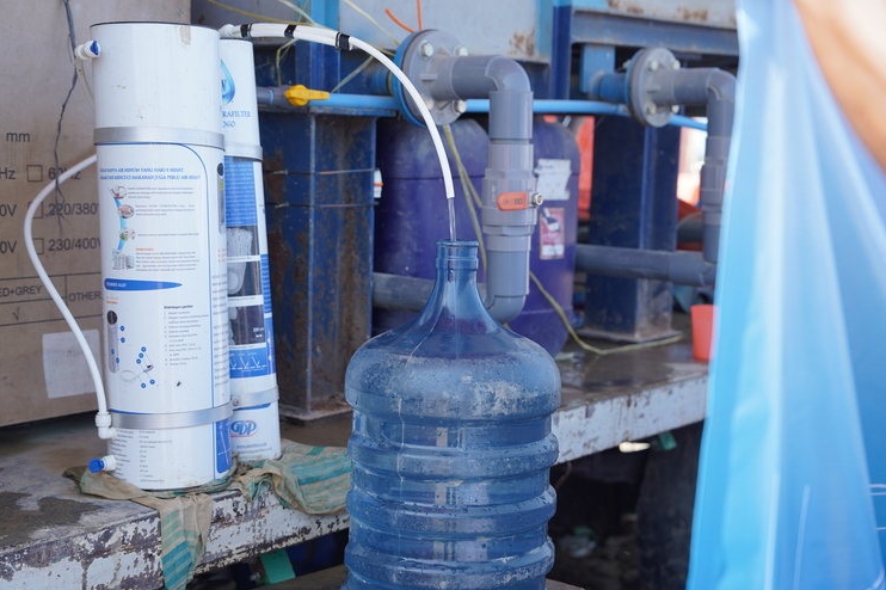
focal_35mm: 50
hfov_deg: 39.6
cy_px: 313
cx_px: 429
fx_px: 1230
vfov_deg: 27.0
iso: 100
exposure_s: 1/200
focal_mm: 47
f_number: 4
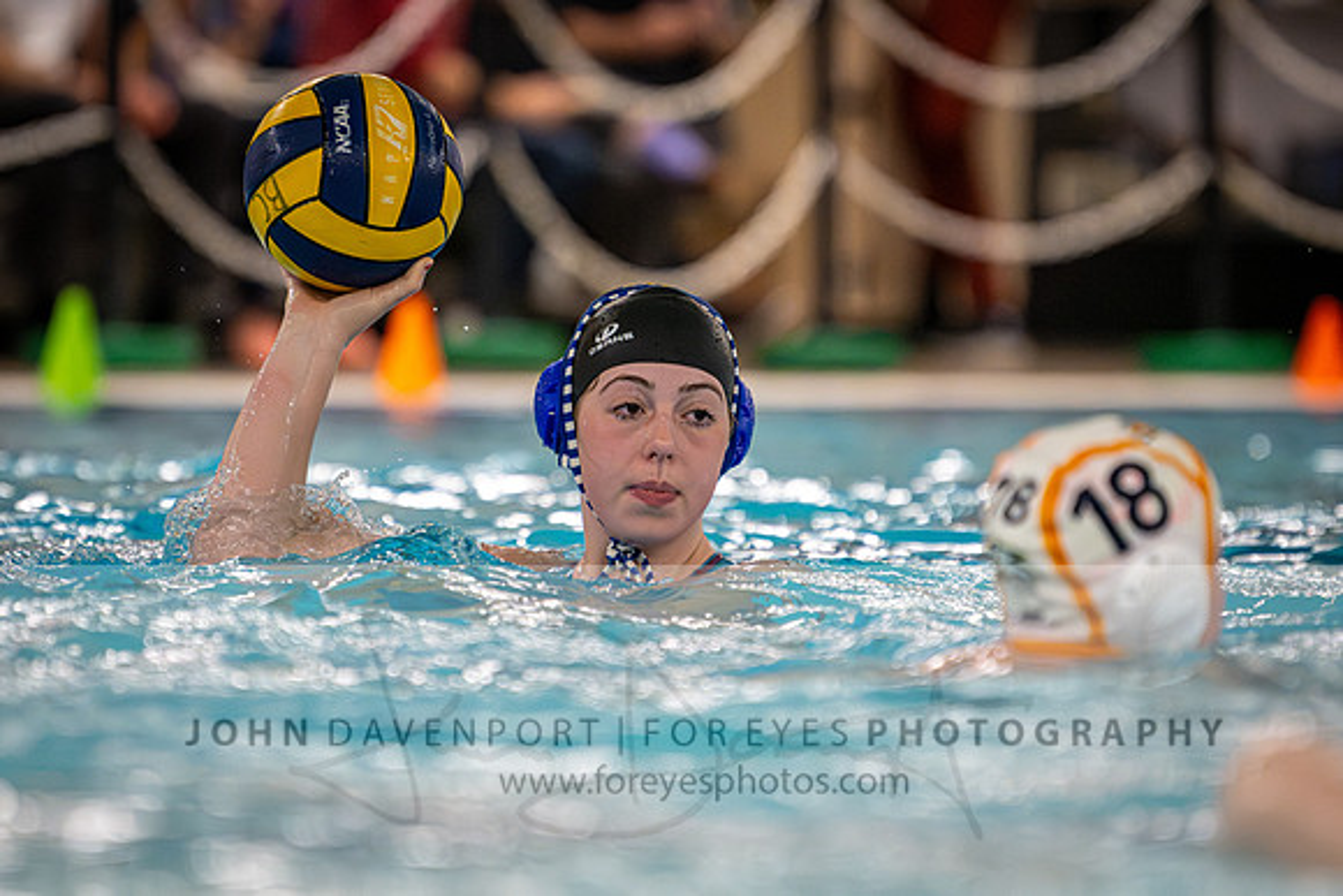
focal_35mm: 384
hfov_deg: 5.4
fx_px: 14320
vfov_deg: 3.6
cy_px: 388
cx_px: 623
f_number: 4
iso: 12800
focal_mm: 280
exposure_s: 1/1000
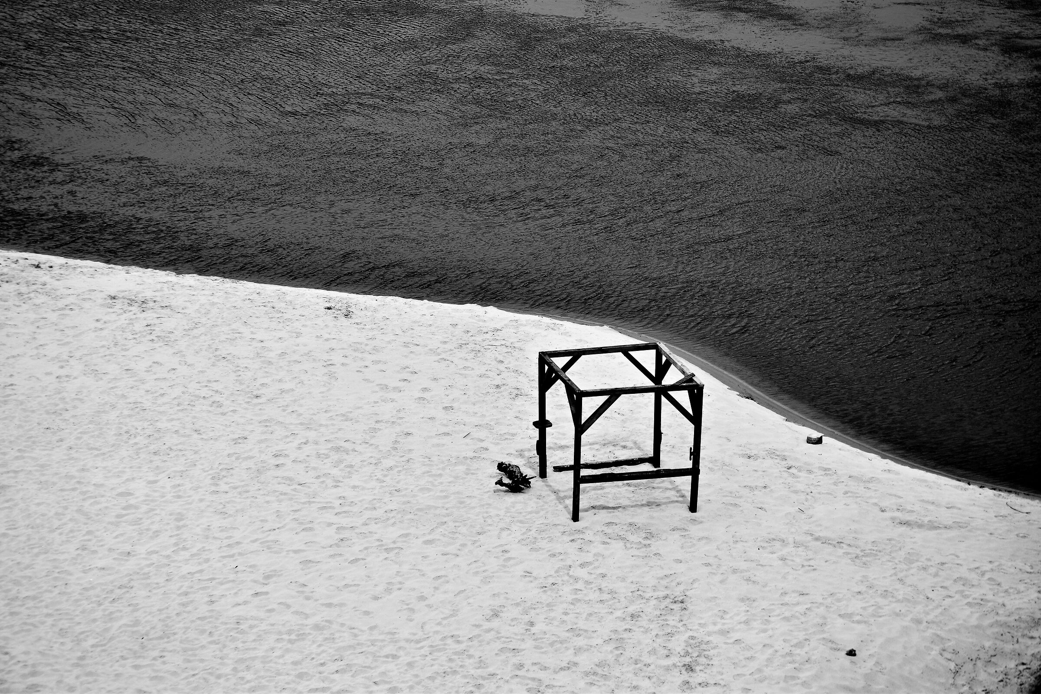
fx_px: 3253
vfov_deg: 12.2
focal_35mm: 112
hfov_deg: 18.2
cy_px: 347
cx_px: 520
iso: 100
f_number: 6.3
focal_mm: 75
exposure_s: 1/640
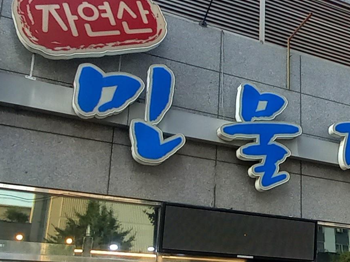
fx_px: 495
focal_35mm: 49
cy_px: 220
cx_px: 314
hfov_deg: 36.5
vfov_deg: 28.8
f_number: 2.2
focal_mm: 1.42
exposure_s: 1/60
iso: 50
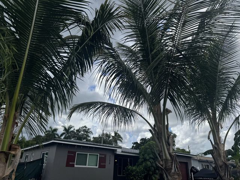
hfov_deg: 71.6
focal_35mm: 24
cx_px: 120
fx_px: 166
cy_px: 90
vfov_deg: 56.8
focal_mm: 6.76
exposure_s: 1/5348
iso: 80
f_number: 1.78
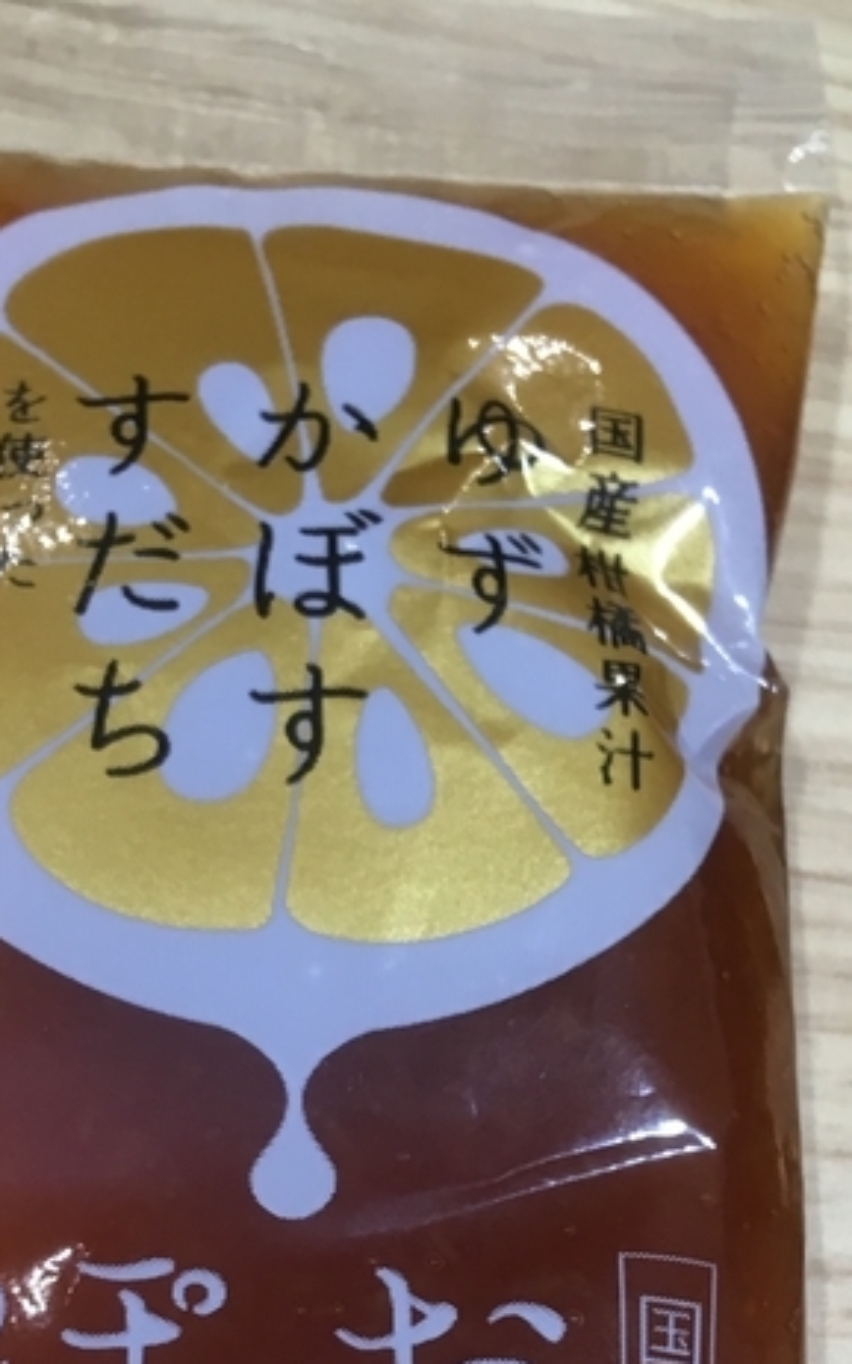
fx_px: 2529
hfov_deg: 19.1
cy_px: 1217
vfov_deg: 29.0
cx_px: 321
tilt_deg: -70.5
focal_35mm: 68
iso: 32
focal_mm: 4.15
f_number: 2.2
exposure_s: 1/30
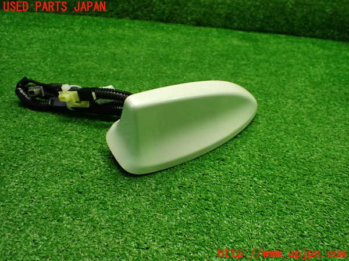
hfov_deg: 60.0
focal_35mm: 30
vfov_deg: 46.8
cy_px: 130
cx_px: 174
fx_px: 302
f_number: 2.3
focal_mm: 5.4
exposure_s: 1/125
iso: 500
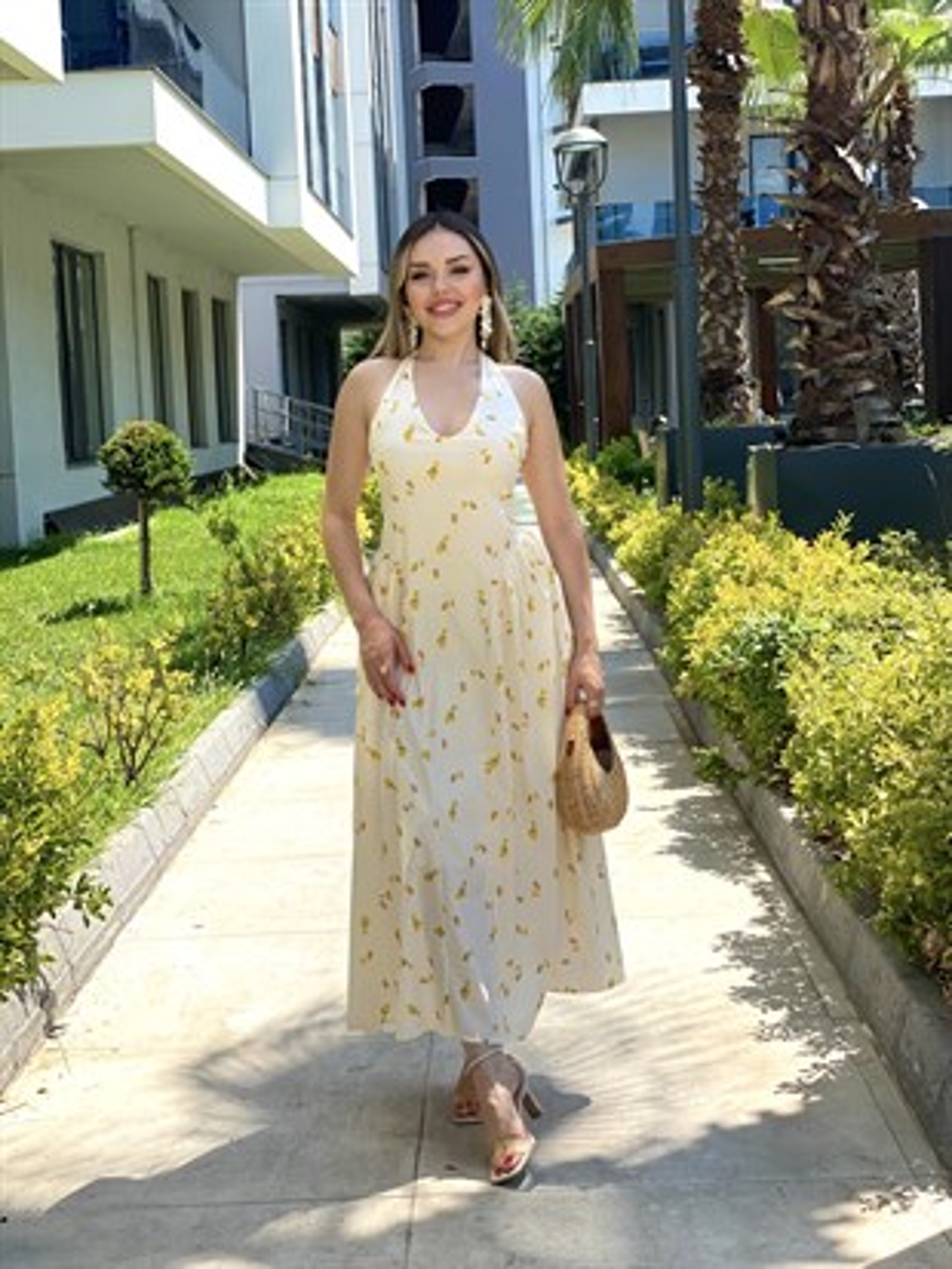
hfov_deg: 28.0
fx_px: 1906
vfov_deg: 36.8
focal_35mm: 52
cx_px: 476
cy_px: 634
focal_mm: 6
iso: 20
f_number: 2
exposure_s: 1/1020
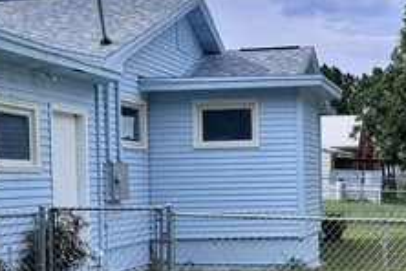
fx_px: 846
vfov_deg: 18.1
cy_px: 179
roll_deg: +1.2
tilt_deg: -0.6
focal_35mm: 75
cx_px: 379
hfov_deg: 26.0
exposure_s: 1/4950
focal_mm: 6.76
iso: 80
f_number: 1.78
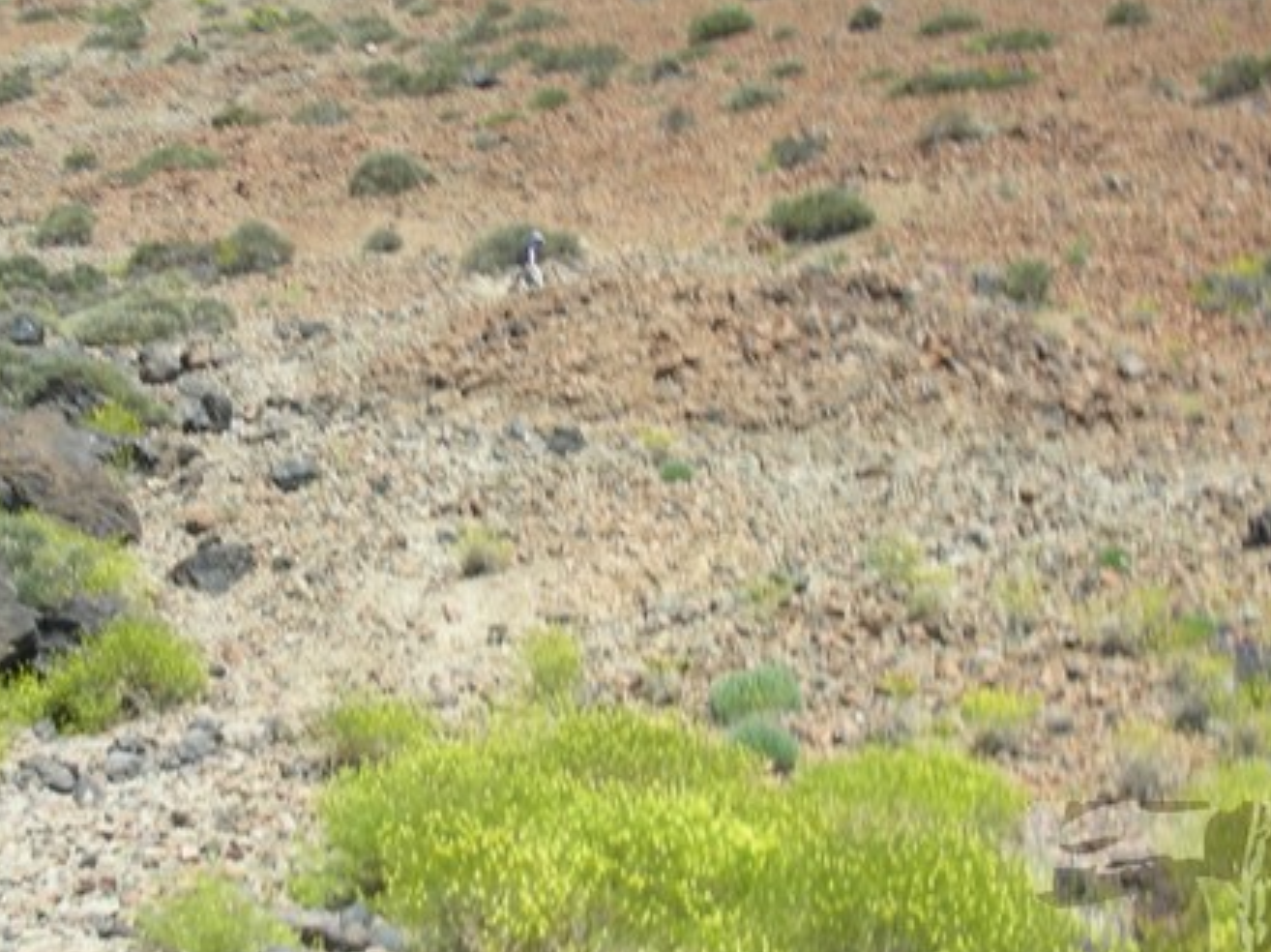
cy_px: 438
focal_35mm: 64
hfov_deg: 30.1
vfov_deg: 22.9
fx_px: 2349
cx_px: 429
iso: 50
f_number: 8.5
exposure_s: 1/63.4
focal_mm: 5.8
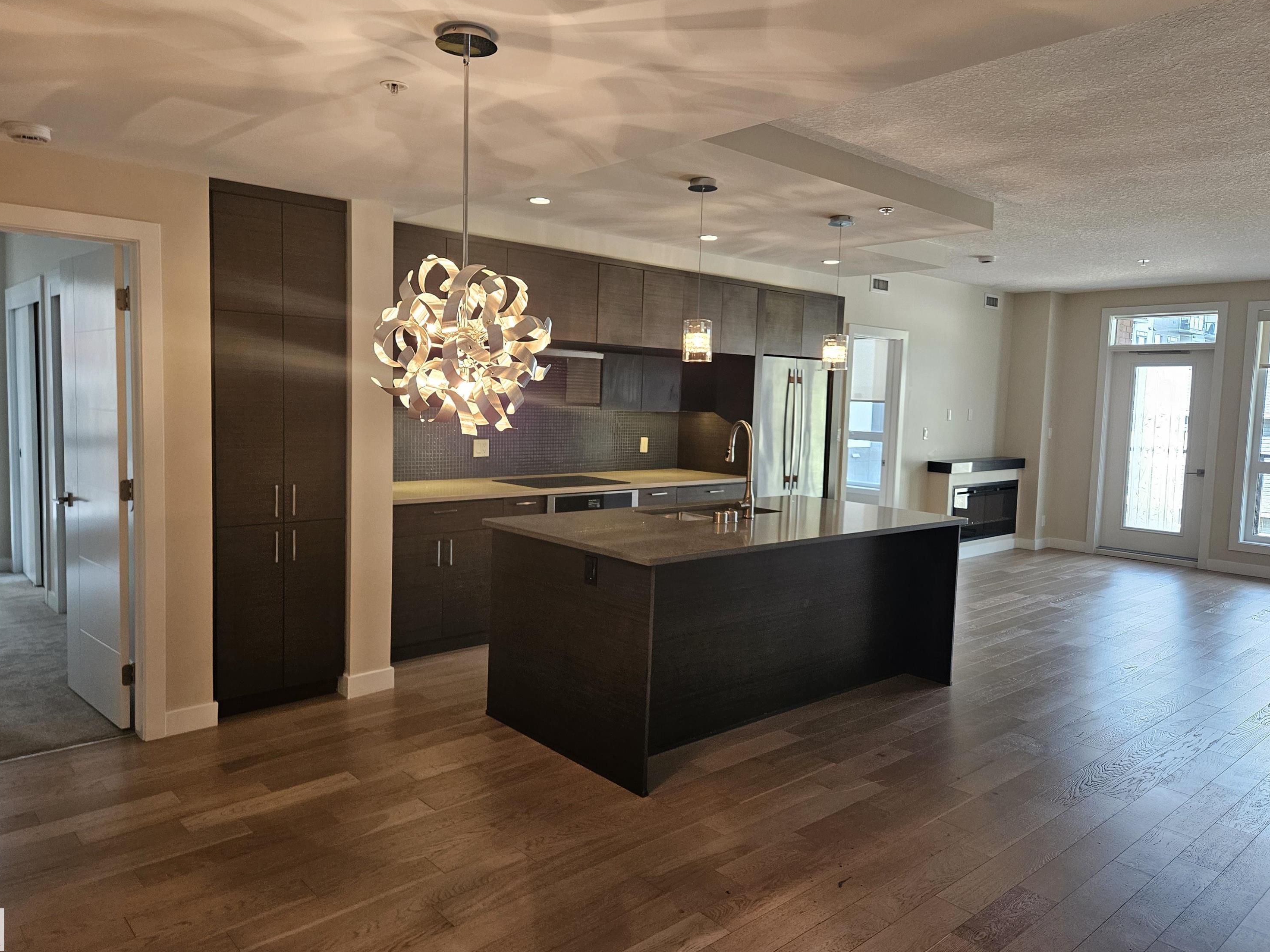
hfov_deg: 71.6
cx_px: 623
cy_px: 470
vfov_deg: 56.8
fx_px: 881
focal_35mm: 24
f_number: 1.8
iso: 200
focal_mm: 5.4
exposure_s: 1/120
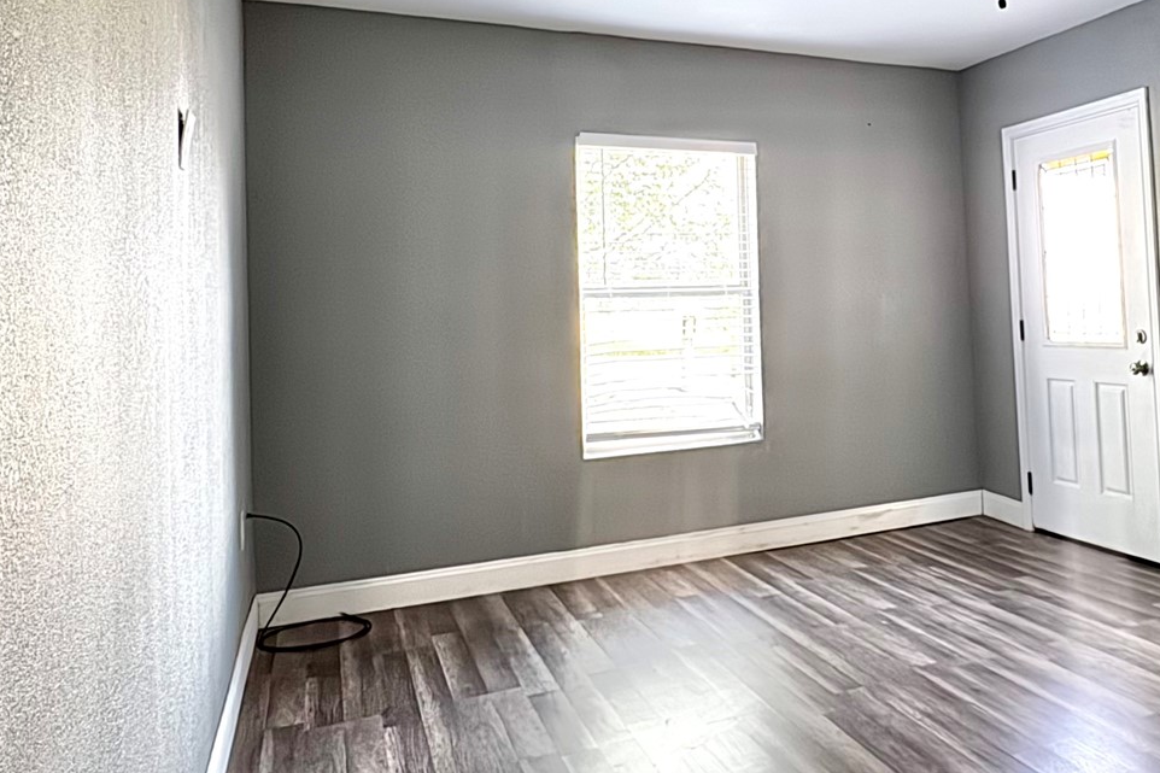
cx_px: 865
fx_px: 999
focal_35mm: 31
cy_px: 253
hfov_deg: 57.4
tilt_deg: +1.9
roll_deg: +1.7
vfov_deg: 41.7
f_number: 2.2
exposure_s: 1/60
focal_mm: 2.22
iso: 1250
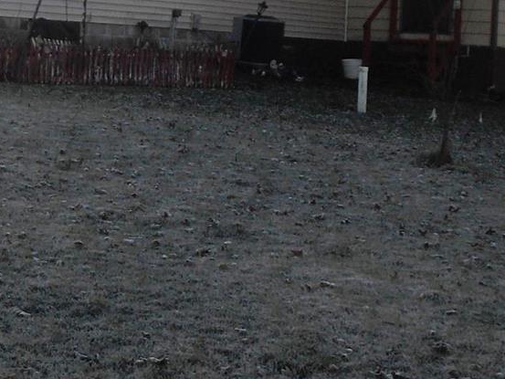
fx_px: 1561
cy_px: 51
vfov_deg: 13.7
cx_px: 235
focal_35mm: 107
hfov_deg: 18.4
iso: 80
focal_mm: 6.3
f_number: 8.9
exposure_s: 1/60
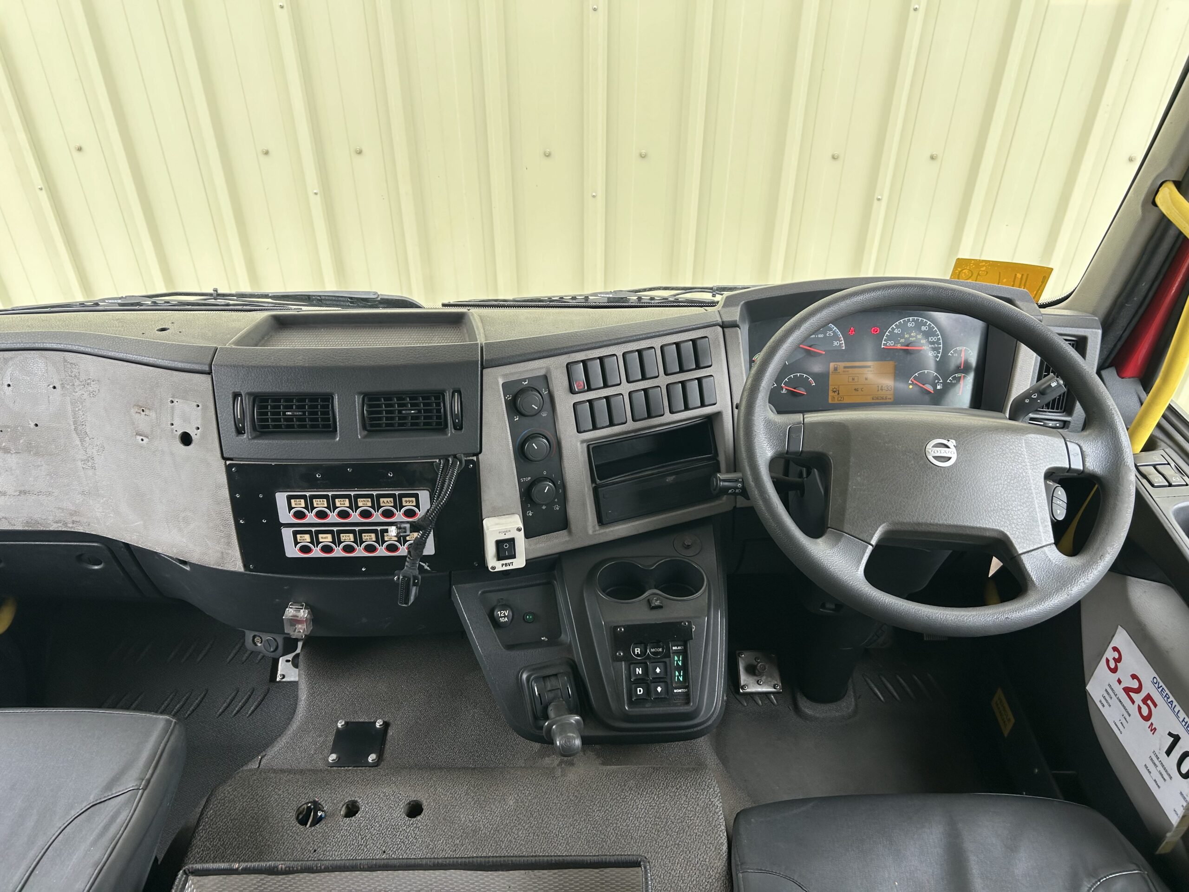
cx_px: 594
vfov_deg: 53.1
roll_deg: +0.0
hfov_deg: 67.3
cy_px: 446
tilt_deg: -34.5
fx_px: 893
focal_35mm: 26
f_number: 1.5
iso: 40
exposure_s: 1/121
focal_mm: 5.7
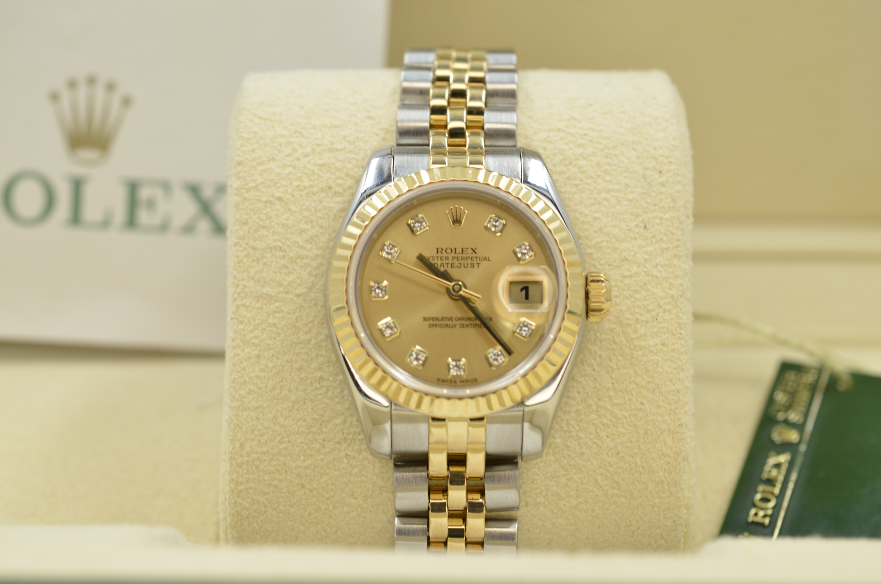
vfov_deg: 22.5
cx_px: 440
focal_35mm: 60
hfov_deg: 33.5
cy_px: 292
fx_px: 1465
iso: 100
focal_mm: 40
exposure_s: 1/50
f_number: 8
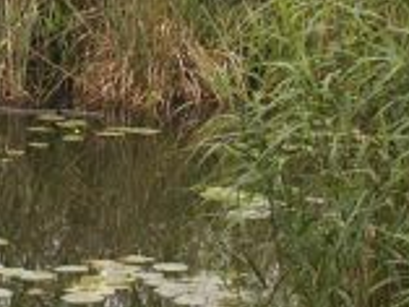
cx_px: -73
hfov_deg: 7.8
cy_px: -62
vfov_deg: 5.9
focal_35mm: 252
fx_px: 2980
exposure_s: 1/180
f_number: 3.6
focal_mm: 13.64
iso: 64
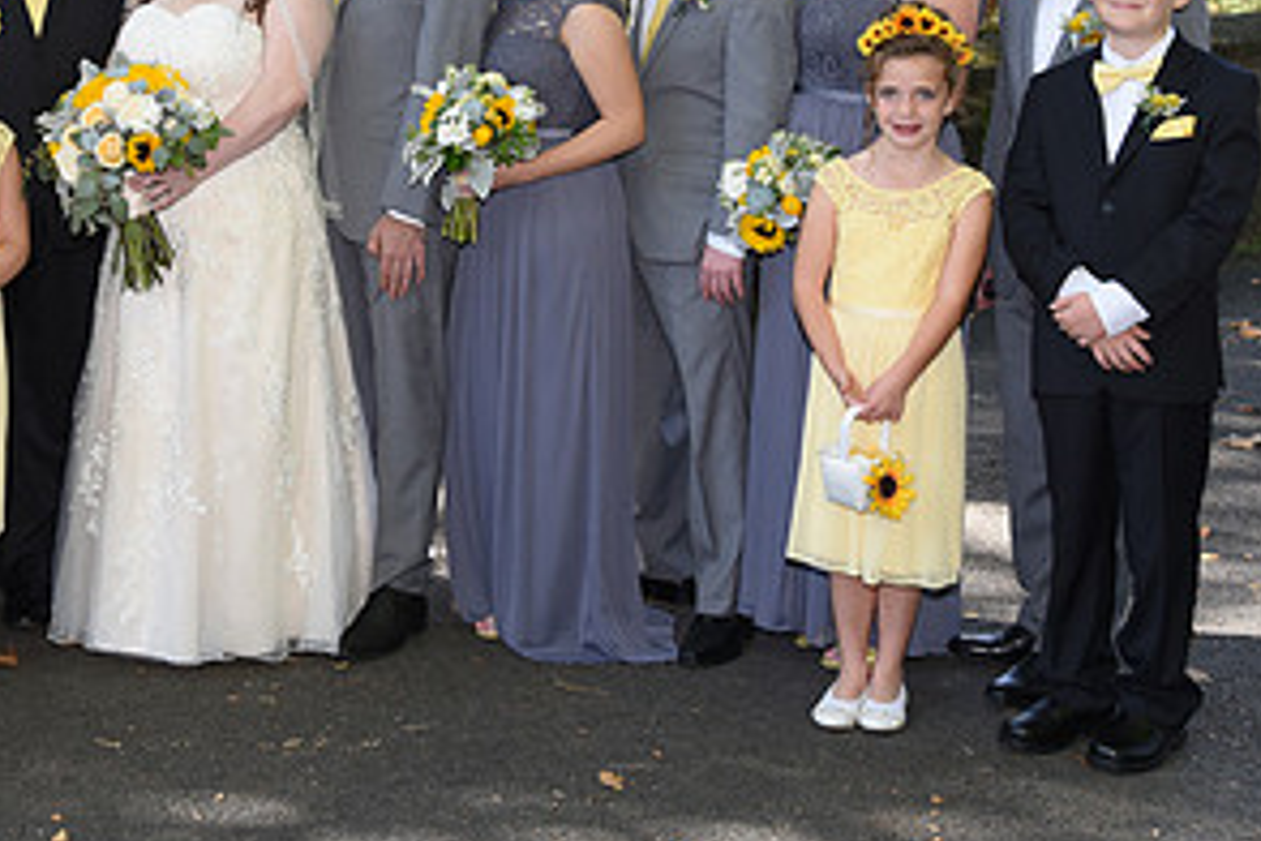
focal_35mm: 69
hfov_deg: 28.4
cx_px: 197
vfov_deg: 19.4
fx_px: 2417
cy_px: 114
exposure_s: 1/200
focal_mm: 35
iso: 640
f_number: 5.6
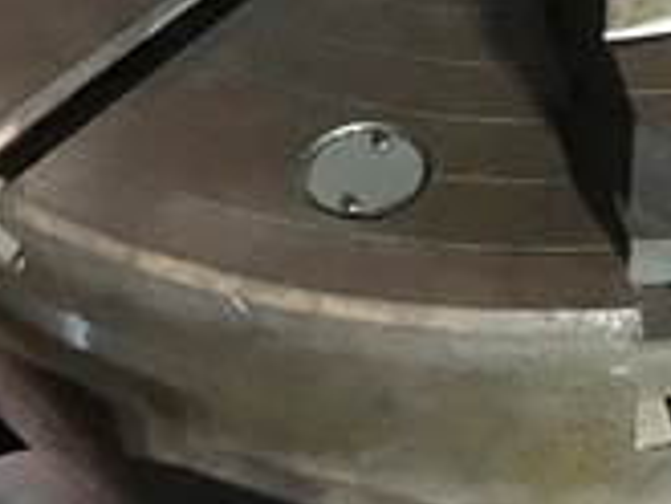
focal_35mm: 75
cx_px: 512
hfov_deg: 25.6
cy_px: -77
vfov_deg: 18.7
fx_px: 1455
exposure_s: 1/15
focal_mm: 3.3
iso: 320
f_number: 2.4
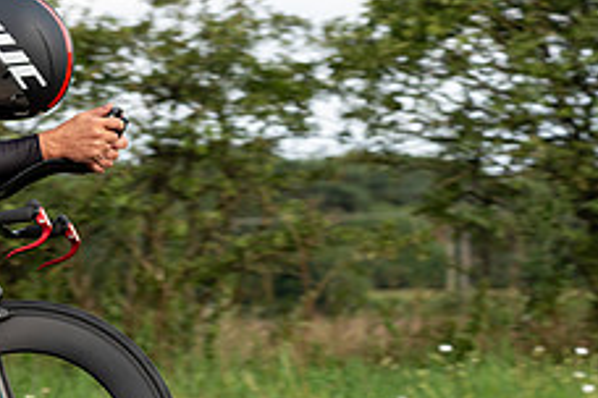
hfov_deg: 10.1
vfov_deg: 6.8
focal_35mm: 201
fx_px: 3339
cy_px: 266
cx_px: -47
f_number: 4
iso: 200
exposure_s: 1/640
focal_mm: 74
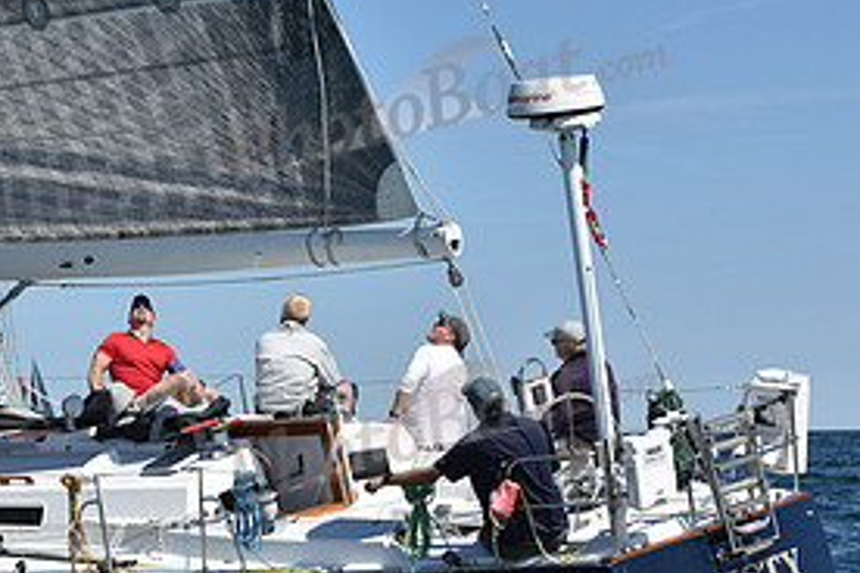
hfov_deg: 13.8
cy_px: 307
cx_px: 69
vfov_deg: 9.3
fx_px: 3511
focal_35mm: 147
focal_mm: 70
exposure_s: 1/1600
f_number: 7.1
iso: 250
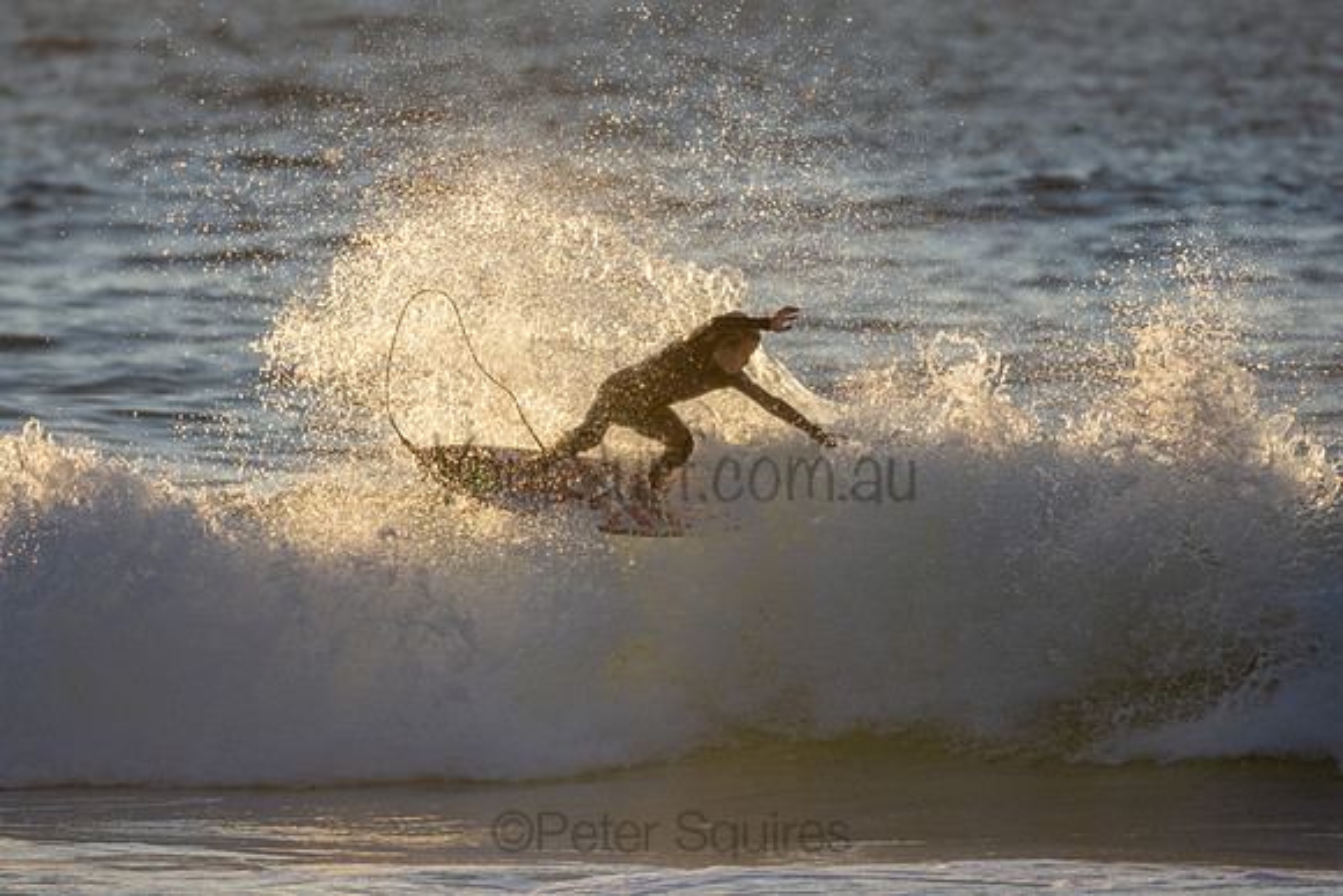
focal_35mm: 720
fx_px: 26865
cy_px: 448
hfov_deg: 2.9
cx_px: 672
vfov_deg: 1.9
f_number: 5.6
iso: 250
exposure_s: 1/1250
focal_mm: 480
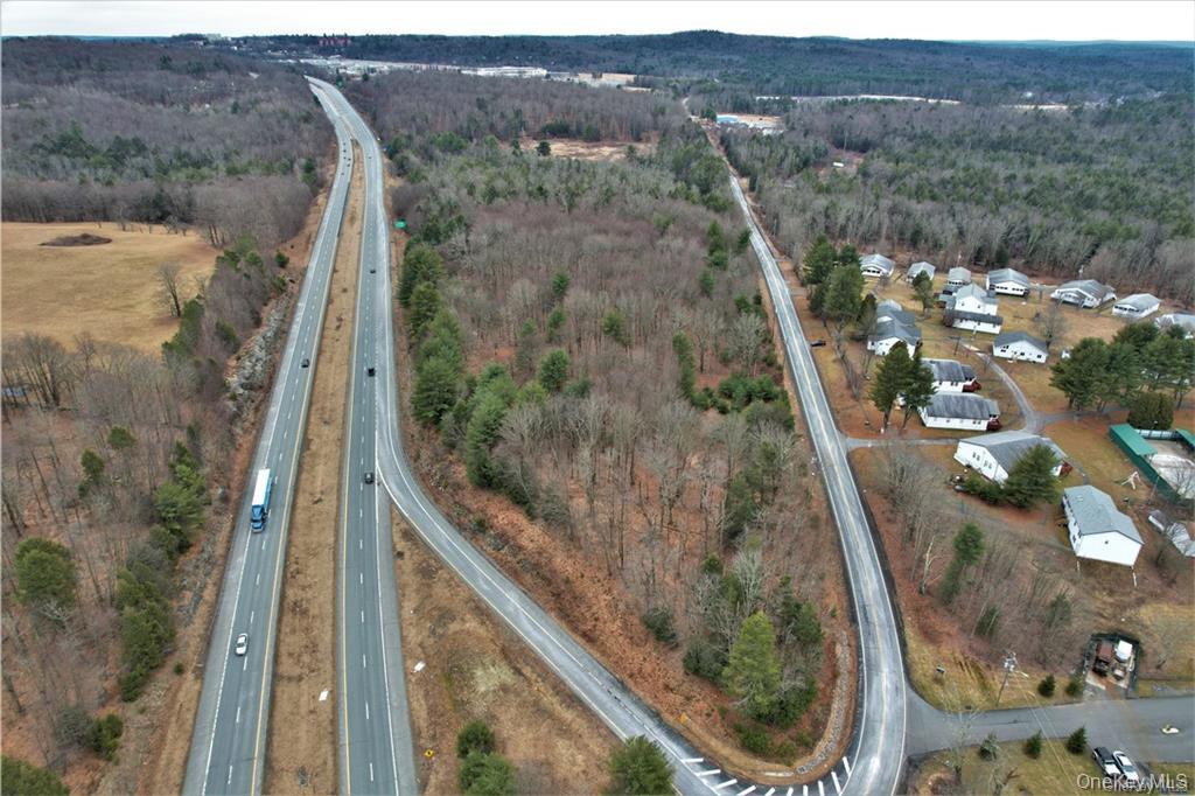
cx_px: 598
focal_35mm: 22
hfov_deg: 78.6
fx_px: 730
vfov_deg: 57.2
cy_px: 398
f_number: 2.8
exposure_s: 1/350
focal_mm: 8.38
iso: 100
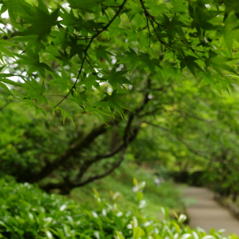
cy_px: 122
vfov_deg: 30.6
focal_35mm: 56
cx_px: 84
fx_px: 437
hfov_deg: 30.4
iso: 160
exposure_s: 1/24
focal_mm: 35
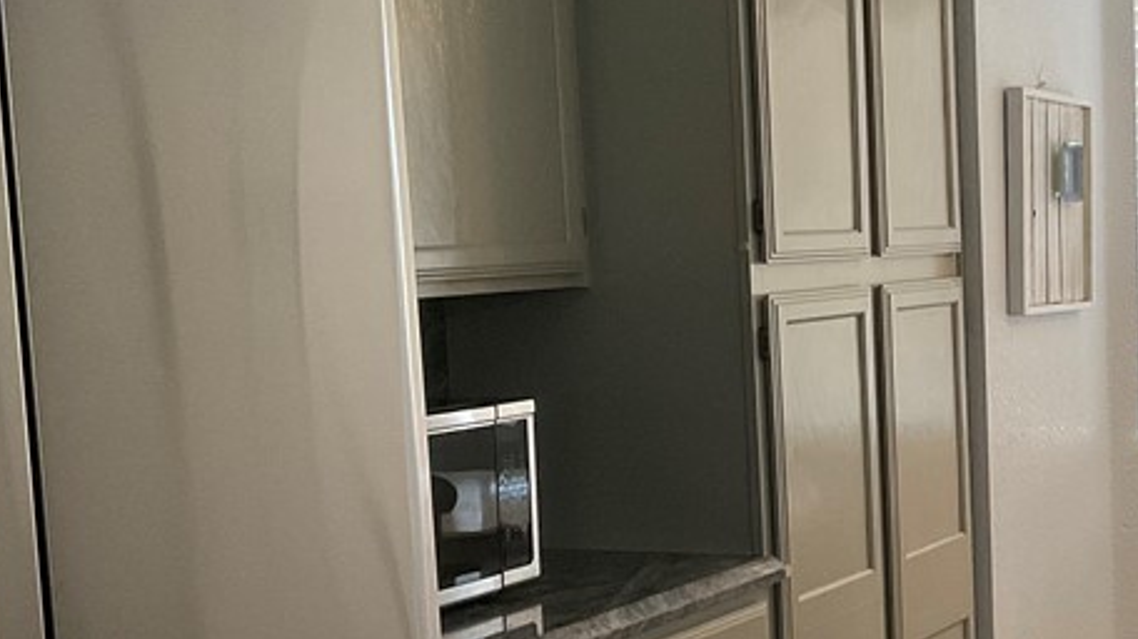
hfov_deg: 28.5
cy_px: 427
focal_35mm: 71
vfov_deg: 16.9
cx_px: 1043
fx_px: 2141
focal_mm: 3
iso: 80
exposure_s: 1/60
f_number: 1.8
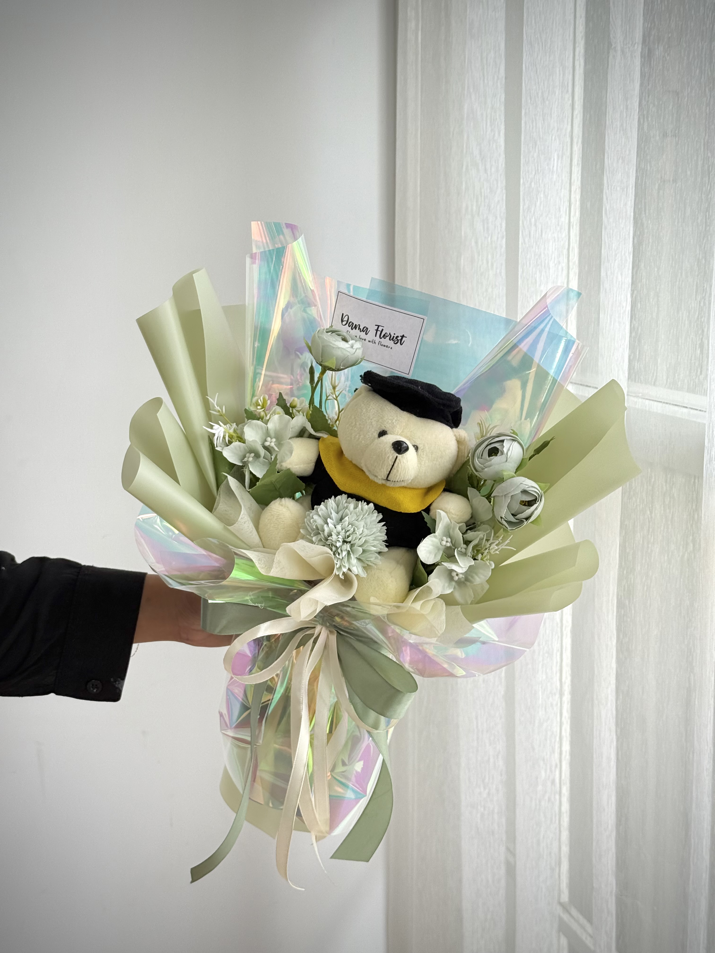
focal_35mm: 48
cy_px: 476
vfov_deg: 39.7
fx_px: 1322
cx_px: 358
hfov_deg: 30.3
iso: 80
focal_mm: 6.76
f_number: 1.78
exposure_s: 1/229
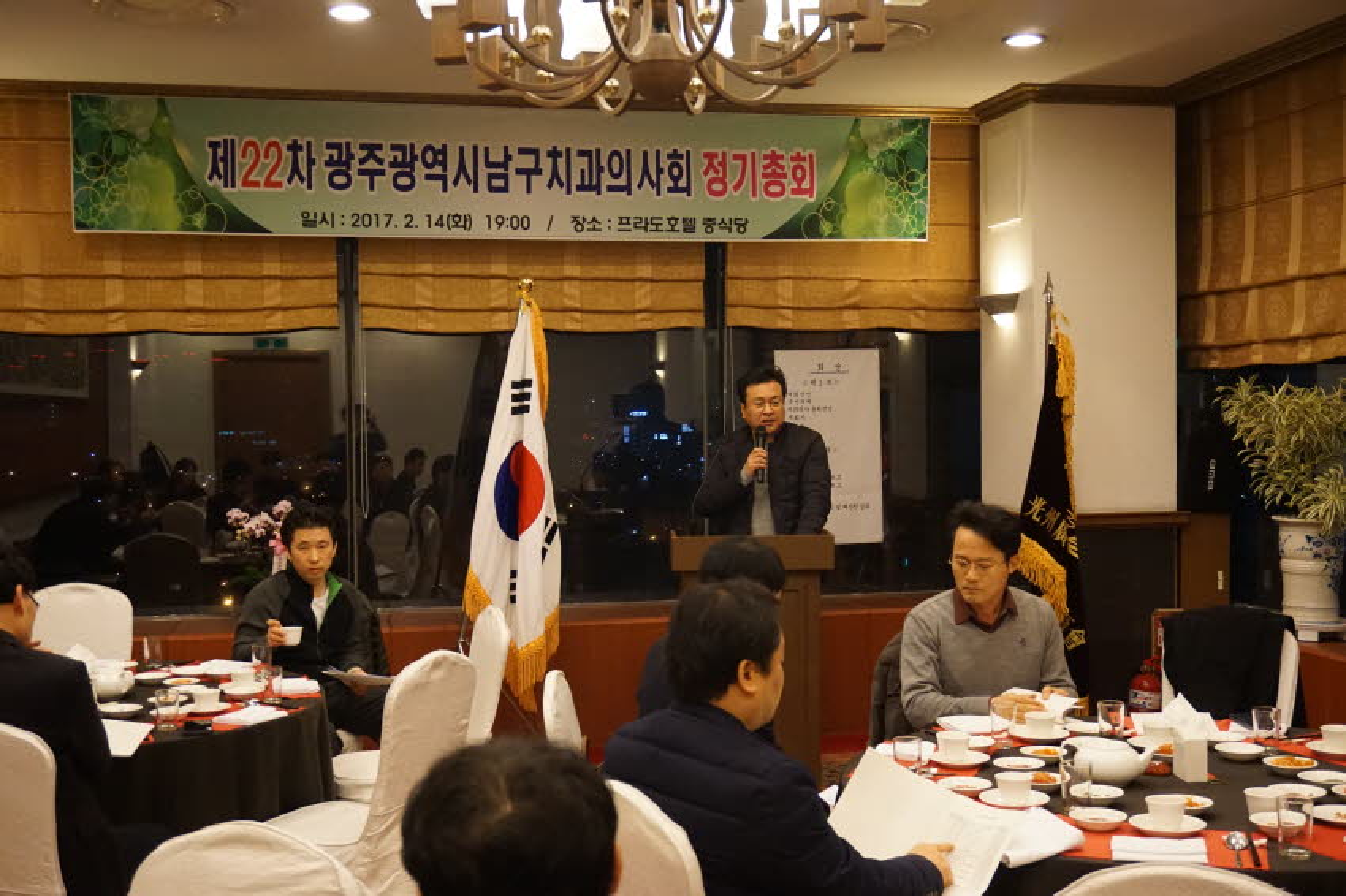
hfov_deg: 46.4
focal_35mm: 42
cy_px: 448
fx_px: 1570
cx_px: 673
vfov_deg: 31.9
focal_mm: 28
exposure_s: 1/100
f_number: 4.5
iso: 3200
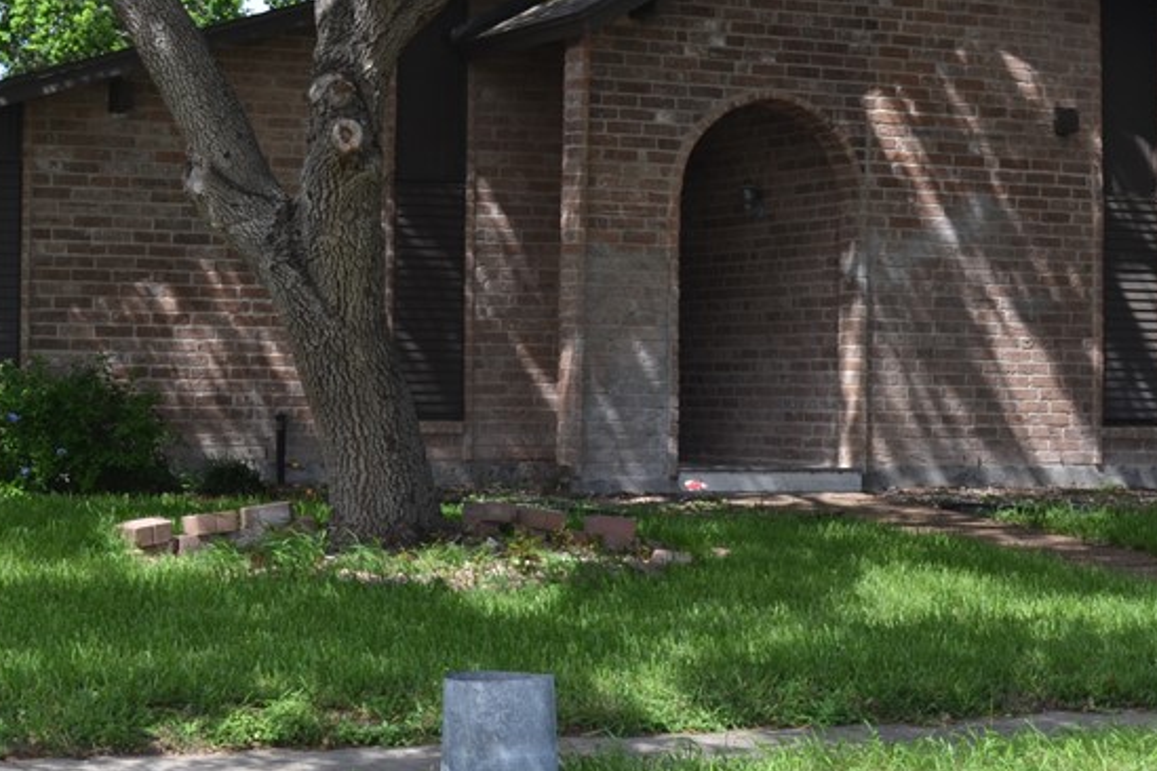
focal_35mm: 89
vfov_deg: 15.3
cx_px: 607
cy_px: 240
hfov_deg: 22.9
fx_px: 2860
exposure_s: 1/160
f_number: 6.3
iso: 100
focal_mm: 30
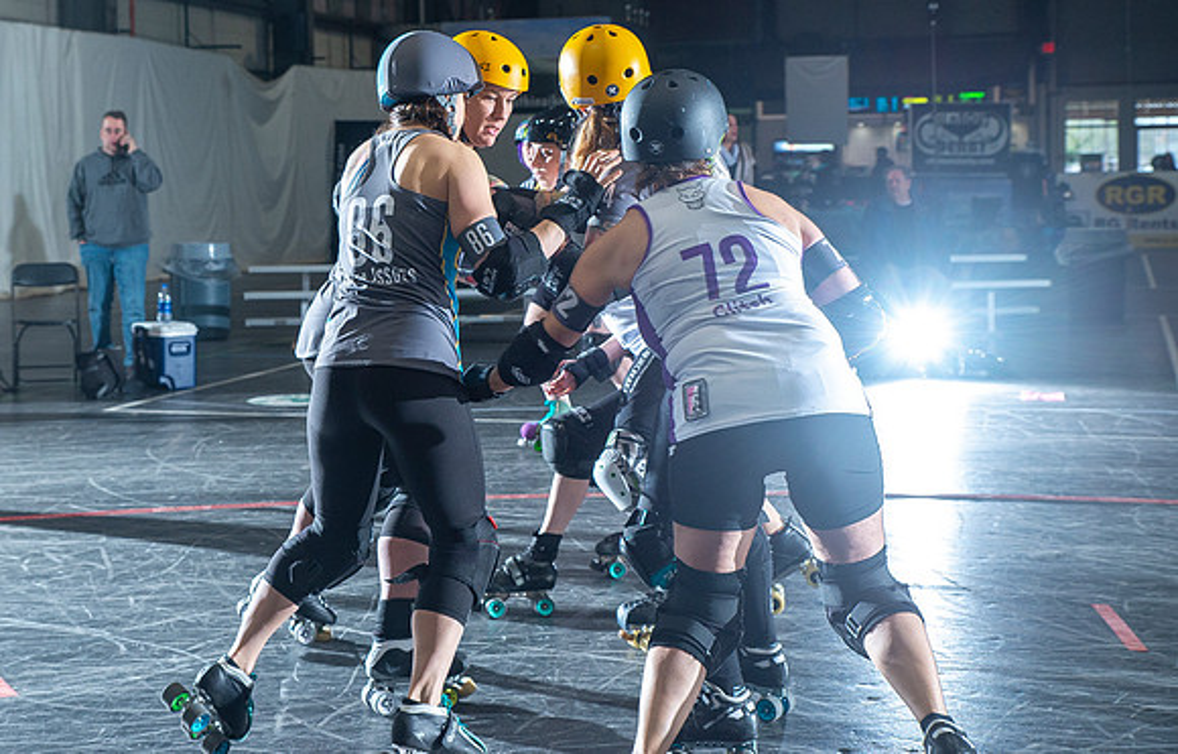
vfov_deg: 20.8
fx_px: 2046
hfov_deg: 31.9
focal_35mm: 63
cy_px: 242
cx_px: 411
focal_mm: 48
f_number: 7.1
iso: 800
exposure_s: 1/160
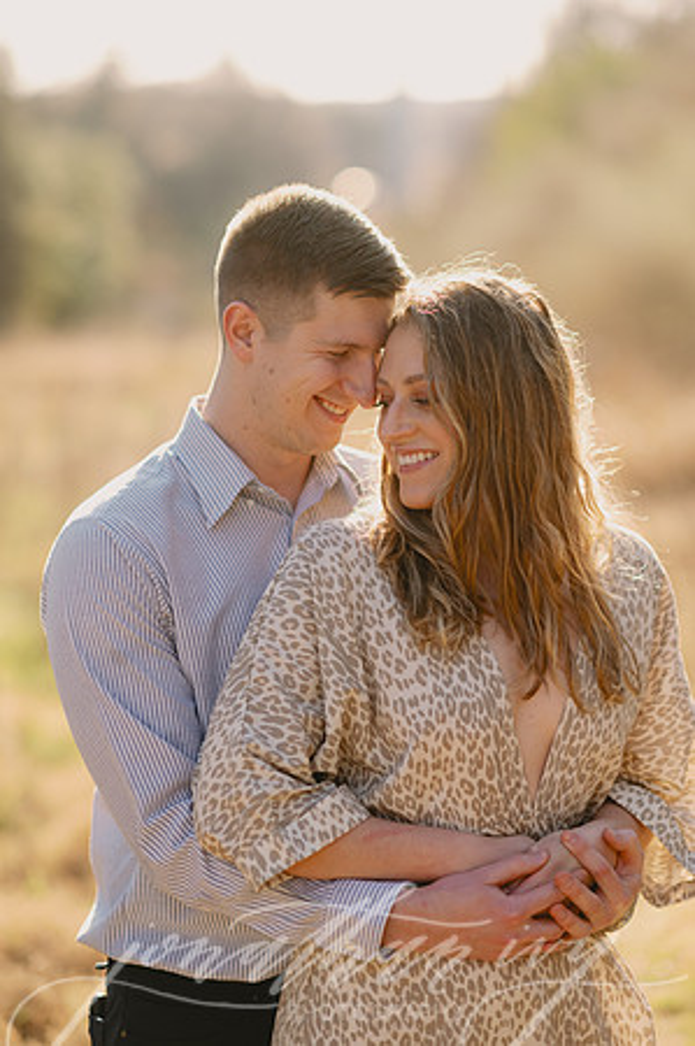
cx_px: 348
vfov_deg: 23.9
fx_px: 2467
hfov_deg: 16.0
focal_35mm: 85
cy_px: 523
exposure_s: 1/2500
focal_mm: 85
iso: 100
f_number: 2
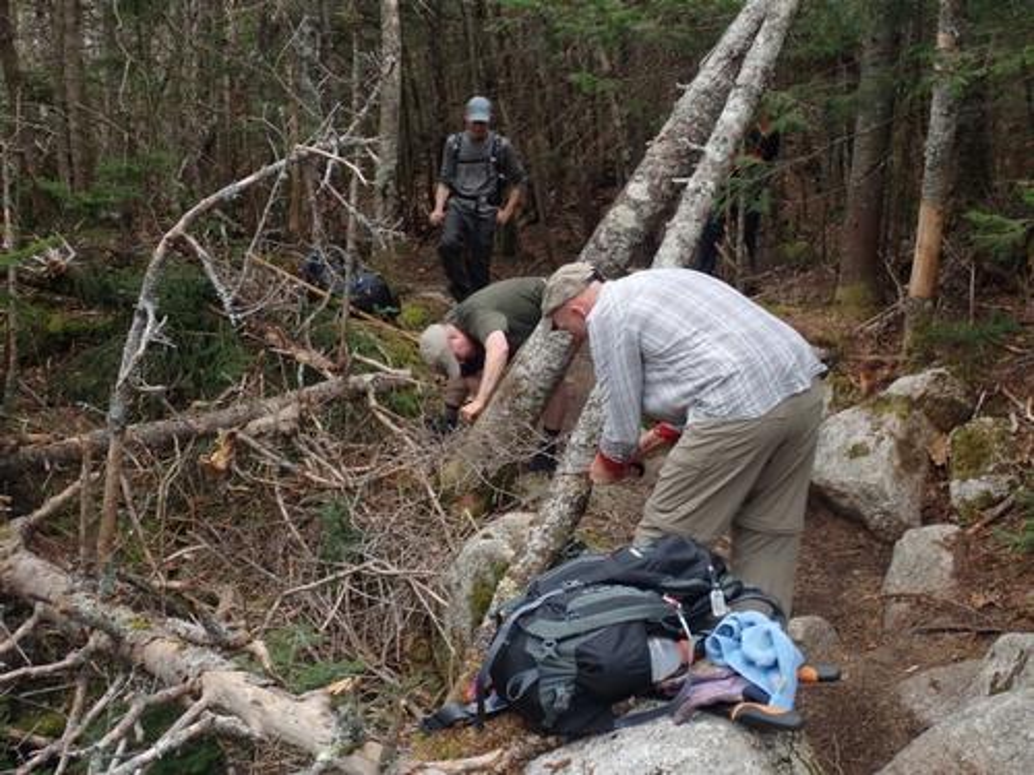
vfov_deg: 36.0
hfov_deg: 46.8
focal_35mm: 40
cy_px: 388
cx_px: 517
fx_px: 1195
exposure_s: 1/125
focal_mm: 7.34
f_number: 4
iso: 100
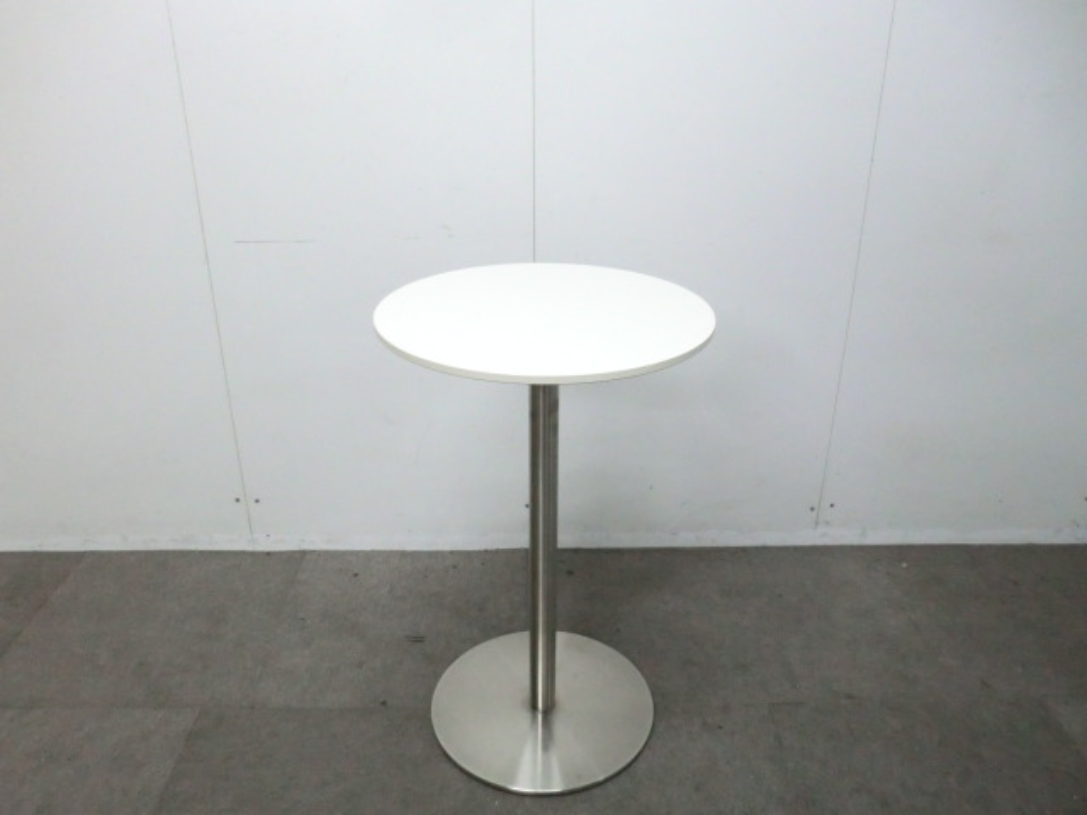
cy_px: 408
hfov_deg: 65.3
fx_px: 848
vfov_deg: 51.4
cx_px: 544
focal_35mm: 27
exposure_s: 1/60
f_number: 3.2
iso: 500
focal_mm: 4.9
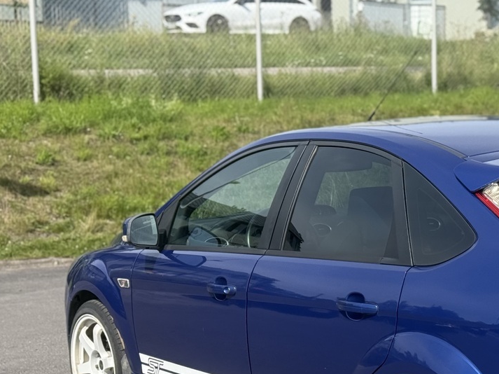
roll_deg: +0.0
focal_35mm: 97
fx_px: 1398
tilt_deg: -9.4
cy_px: 340
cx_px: 455
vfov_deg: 15.1
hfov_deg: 19.8
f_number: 1.78
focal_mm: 6.76
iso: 100
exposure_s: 1/3704
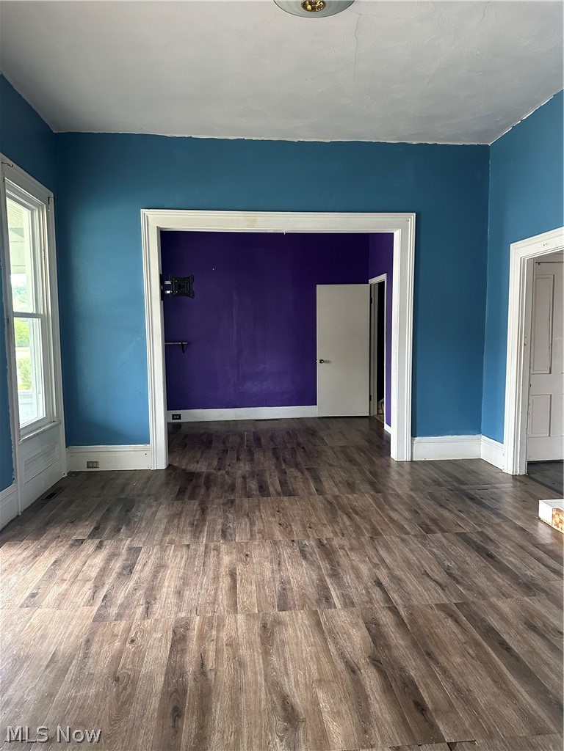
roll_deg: +0.3
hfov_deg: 56.8
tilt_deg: -4.5
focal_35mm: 24
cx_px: 282
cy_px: 376
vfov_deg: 71.6
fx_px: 521
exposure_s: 1/60
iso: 500
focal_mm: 6.86
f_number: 1.78
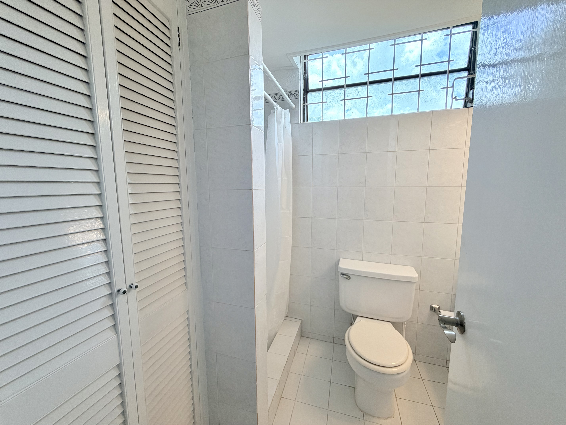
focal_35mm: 14
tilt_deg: -7.2
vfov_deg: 85.7
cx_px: 283
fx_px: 229
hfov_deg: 102.1
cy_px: 212
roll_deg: +0.5
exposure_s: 1/100
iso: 64
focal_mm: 2.22
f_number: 2.2
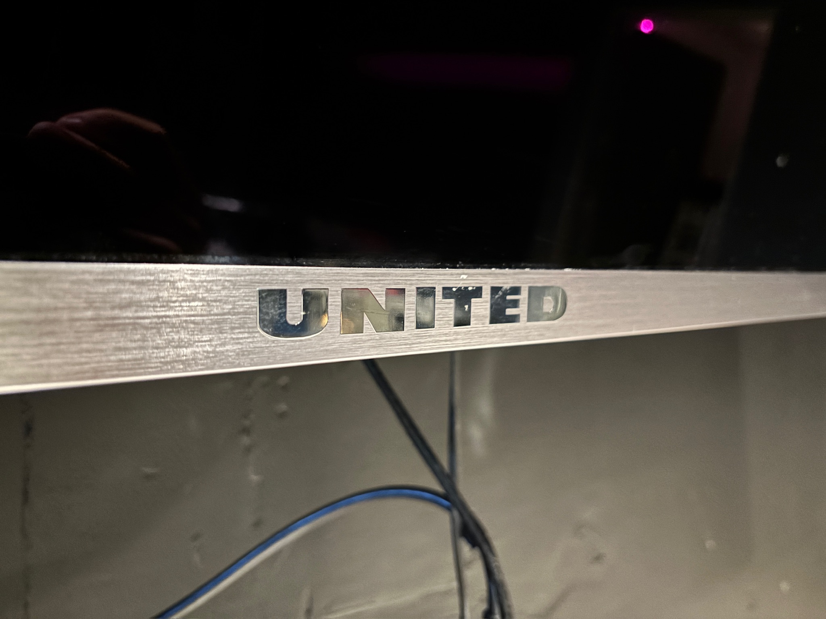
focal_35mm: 26
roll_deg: -0.7
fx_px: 620
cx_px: 413
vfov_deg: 53.1
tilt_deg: +4.7
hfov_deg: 67.3
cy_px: 310
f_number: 1.6
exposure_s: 1/9
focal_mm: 5.96
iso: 800
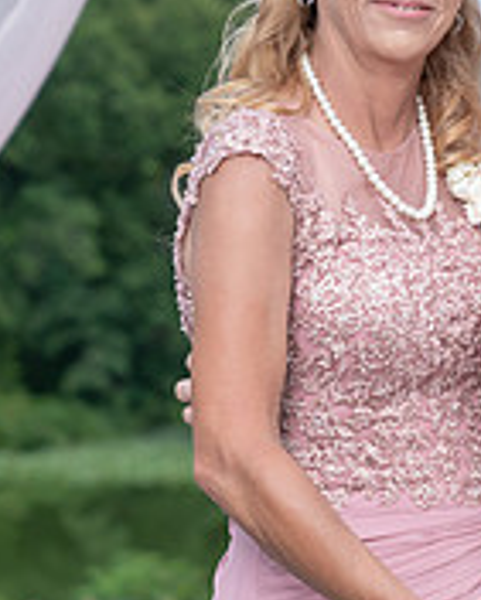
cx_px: 579
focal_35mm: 225
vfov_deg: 8.6
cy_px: 185
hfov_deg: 6.8
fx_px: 4000
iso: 50
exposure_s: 1/250
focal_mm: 70
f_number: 4
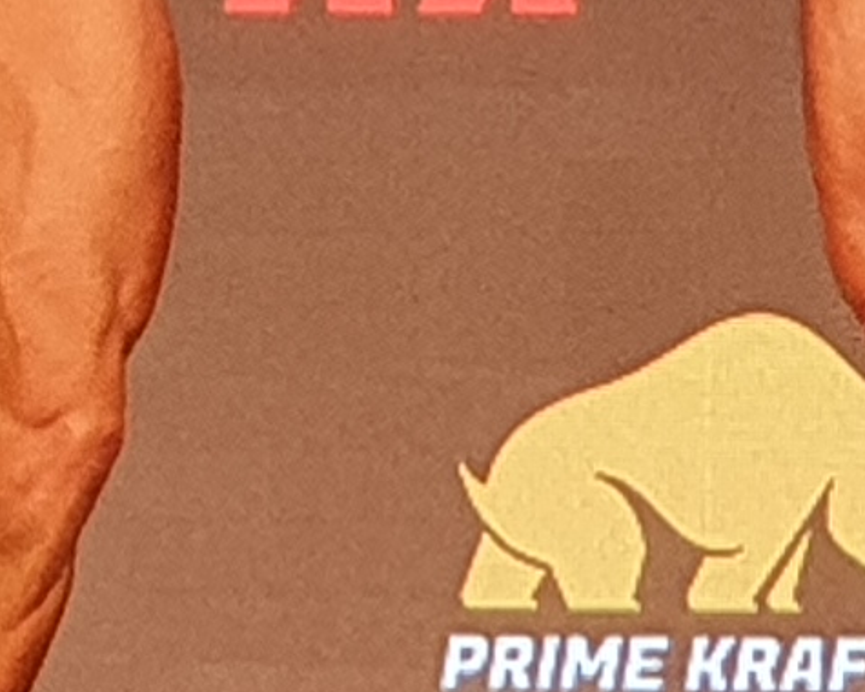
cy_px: -554
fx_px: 11034
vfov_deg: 3.6
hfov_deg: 4.5
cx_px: -237
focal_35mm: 431
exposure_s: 1/33
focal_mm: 6
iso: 100
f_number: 2.4
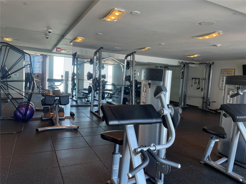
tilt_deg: -4.4
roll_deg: -3.1
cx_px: 123
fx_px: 185
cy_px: 92
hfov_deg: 67.3
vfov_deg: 53.1
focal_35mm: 26
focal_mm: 4.2
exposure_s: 1/120
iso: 64
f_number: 1.6
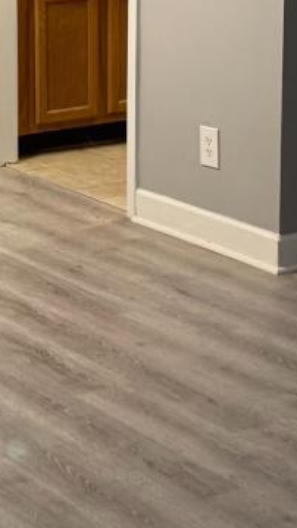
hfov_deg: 10.8
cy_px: 45
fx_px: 1529
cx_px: -119
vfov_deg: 19.3
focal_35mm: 109
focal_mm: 6.76
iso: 250
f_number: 1.78
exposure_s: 1/60
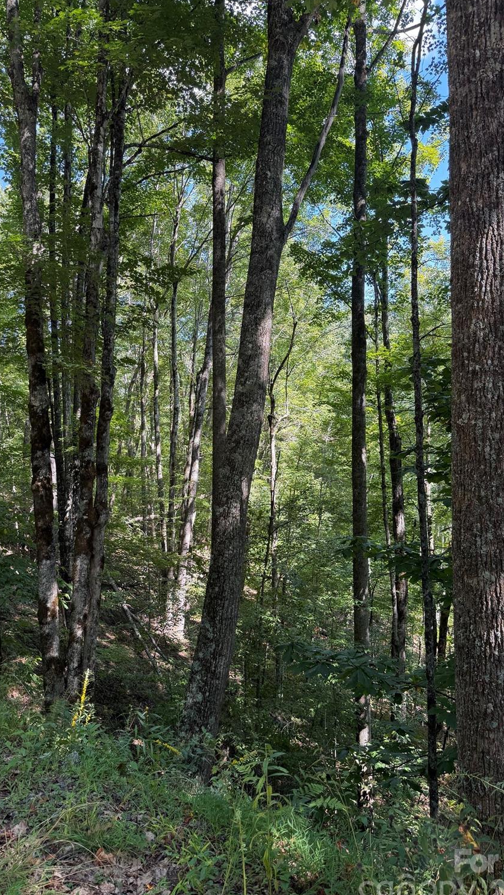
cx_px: 216
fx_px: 641
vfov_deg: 69.8
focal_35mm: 27
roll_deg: +2.6
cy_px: 453
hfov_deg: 42.8
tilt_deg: -2.6
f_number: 1.78
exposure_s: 1/193
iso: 80
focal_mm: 6.76
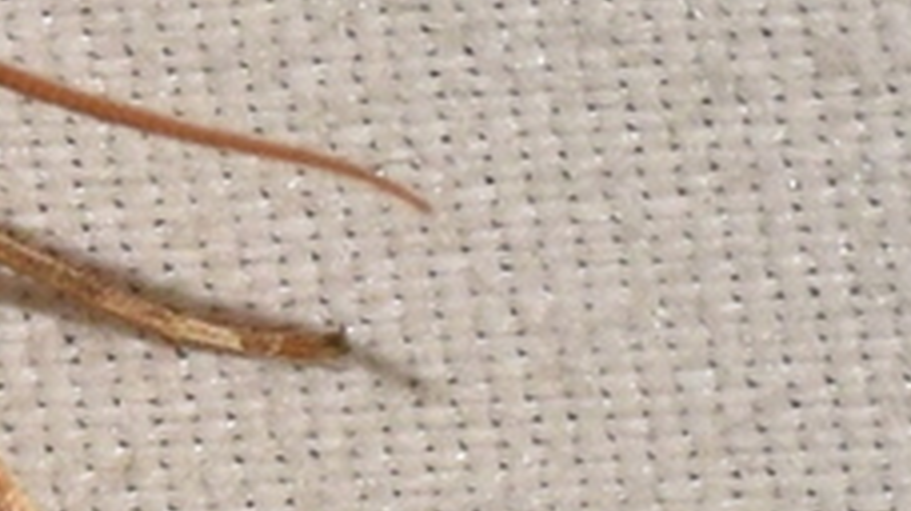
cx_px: -675
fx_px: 22334
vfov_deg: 1.3
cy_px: 531
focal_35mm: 925
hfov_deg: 2.3
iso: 500
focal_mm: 140
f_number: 14
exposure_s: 1/160
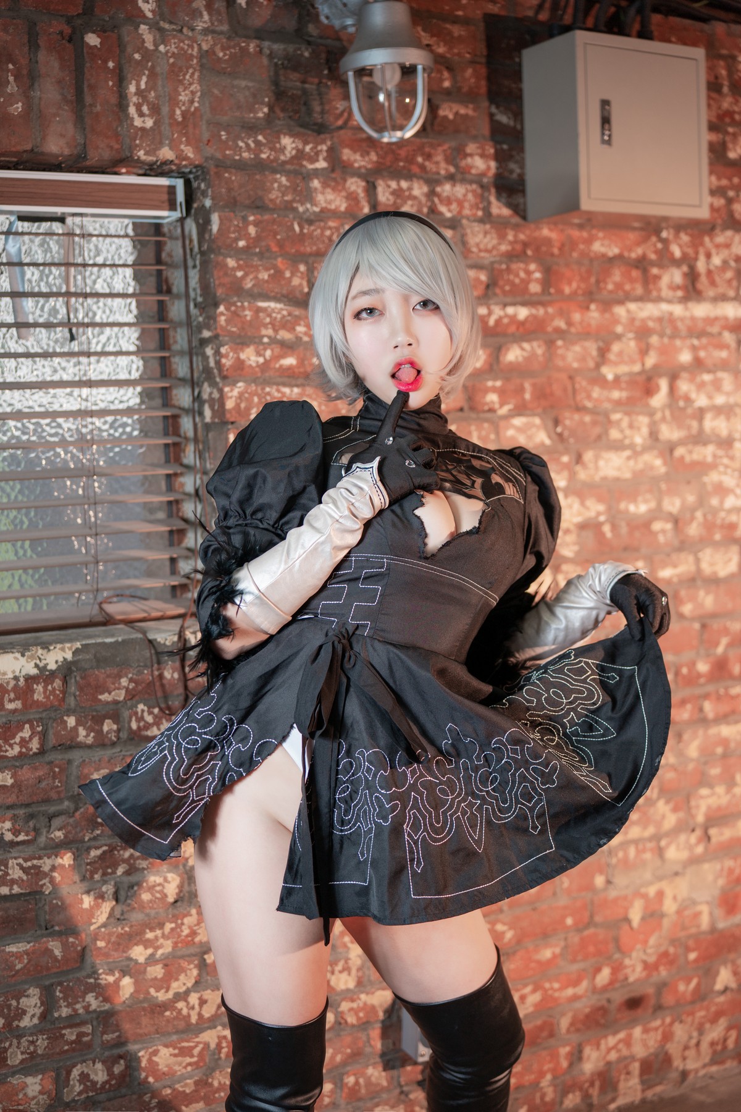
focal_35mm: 45
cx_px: 370
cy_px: 556
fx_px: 1389
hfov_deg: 29.9
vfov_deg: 43.6
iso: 100
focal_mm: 45
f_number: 2.2
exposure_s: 1/250
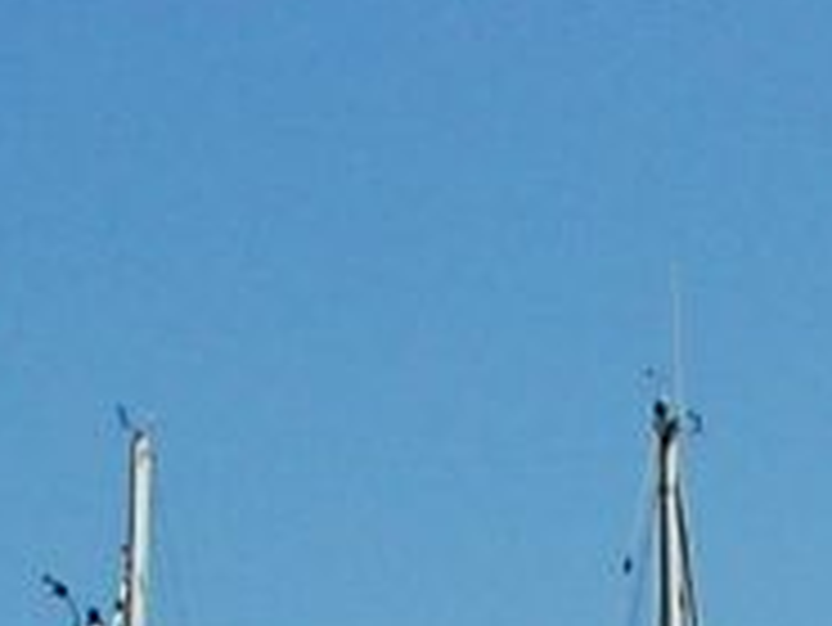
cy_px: 2058
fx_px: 5989
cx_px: 742
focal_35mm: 249
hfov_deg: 7.9
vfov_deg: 5.5
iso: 50
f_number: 4
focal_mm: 6
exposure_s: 1/800
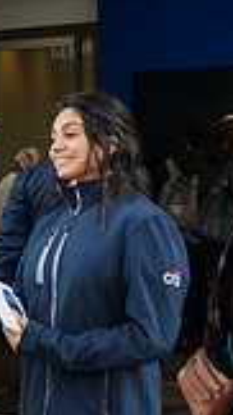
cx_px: -238
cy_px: 156
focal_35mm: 90
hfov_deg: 11.9
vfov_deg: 23.6
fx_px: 990
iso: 400
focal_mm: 24
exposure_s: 1/250
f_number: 4.5
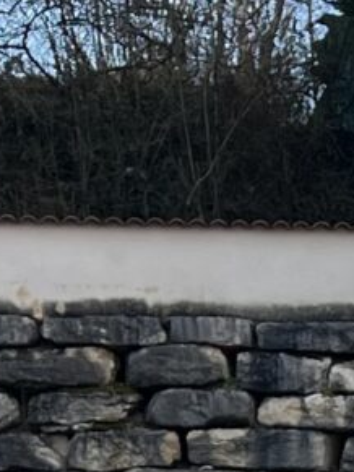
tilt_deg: -9.2
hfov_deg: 6.0
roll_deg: +0.3
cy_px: 1087
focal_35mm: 229
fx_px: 3125
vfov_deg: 8.1
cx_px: 1041
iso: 50
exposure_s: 1/1395
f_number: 1.5
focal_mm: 5.7
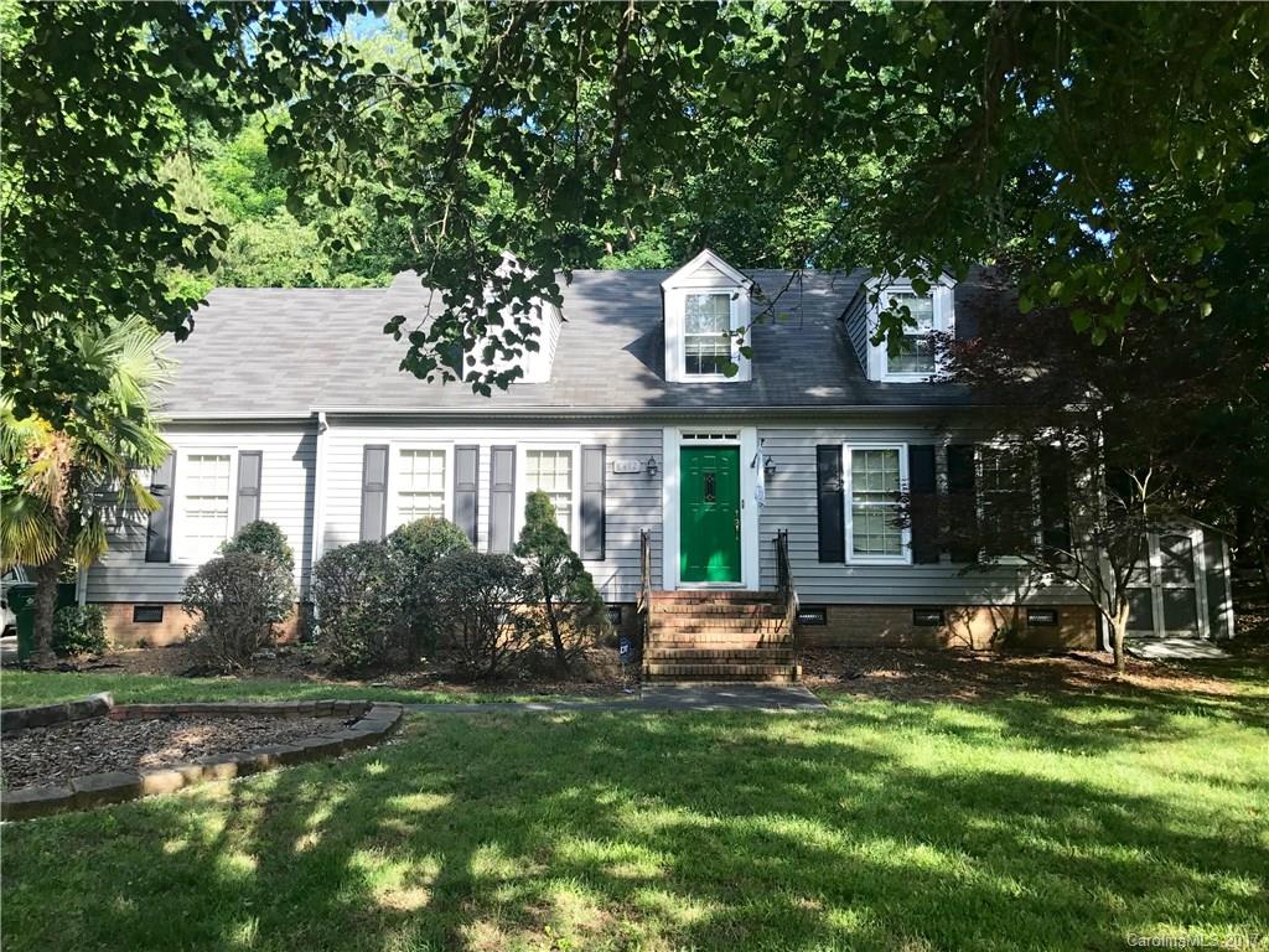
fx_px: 1026
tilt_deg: +6.7
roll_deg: +0.6
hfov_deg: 63.4
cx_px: 634
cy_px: 476
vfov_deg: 49.7
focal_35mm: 28
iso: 20
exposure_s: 1/431
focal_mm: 3.99
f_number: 1.8
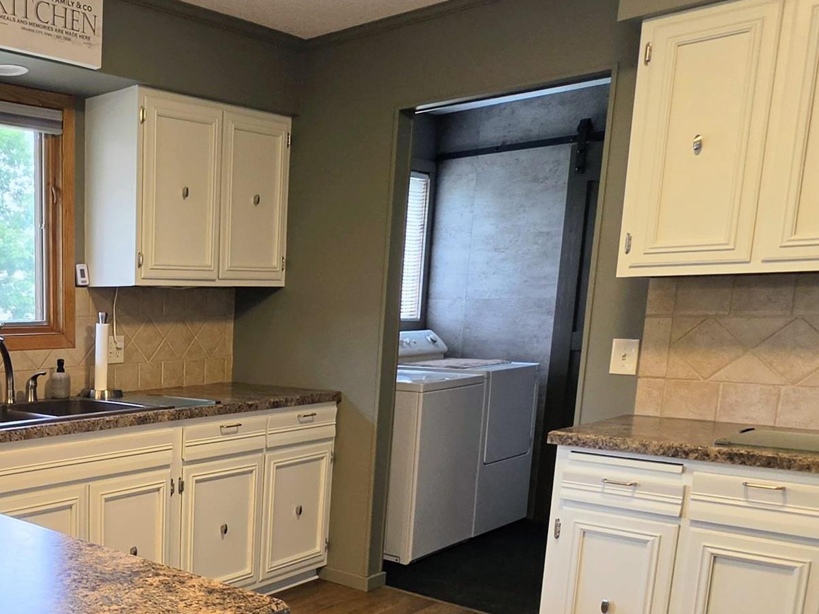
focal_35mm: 33
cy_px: 473
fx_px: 781
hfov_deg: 47.6
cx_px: 34
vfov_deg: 41.5
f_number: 1.9
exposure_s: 1/120
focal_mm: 2.2
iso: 125
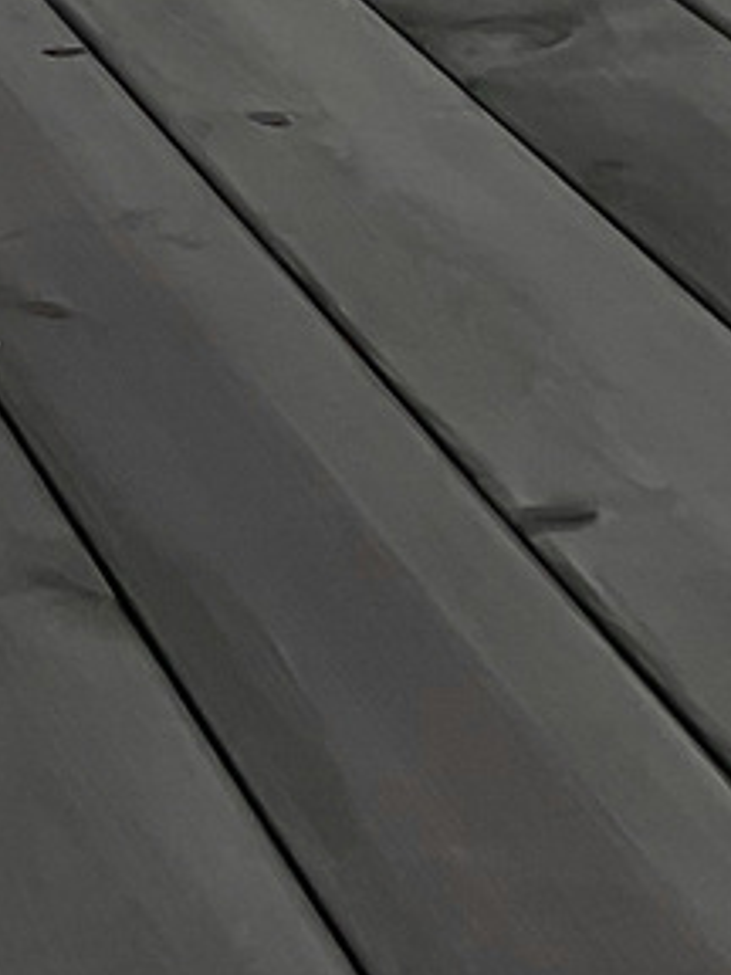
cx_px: -1137
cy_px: -1290
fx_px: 4533
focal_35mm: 161
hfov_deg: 8.3
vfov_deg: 10.7
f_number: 1.8
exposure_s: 1/220
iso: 16
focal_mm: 3
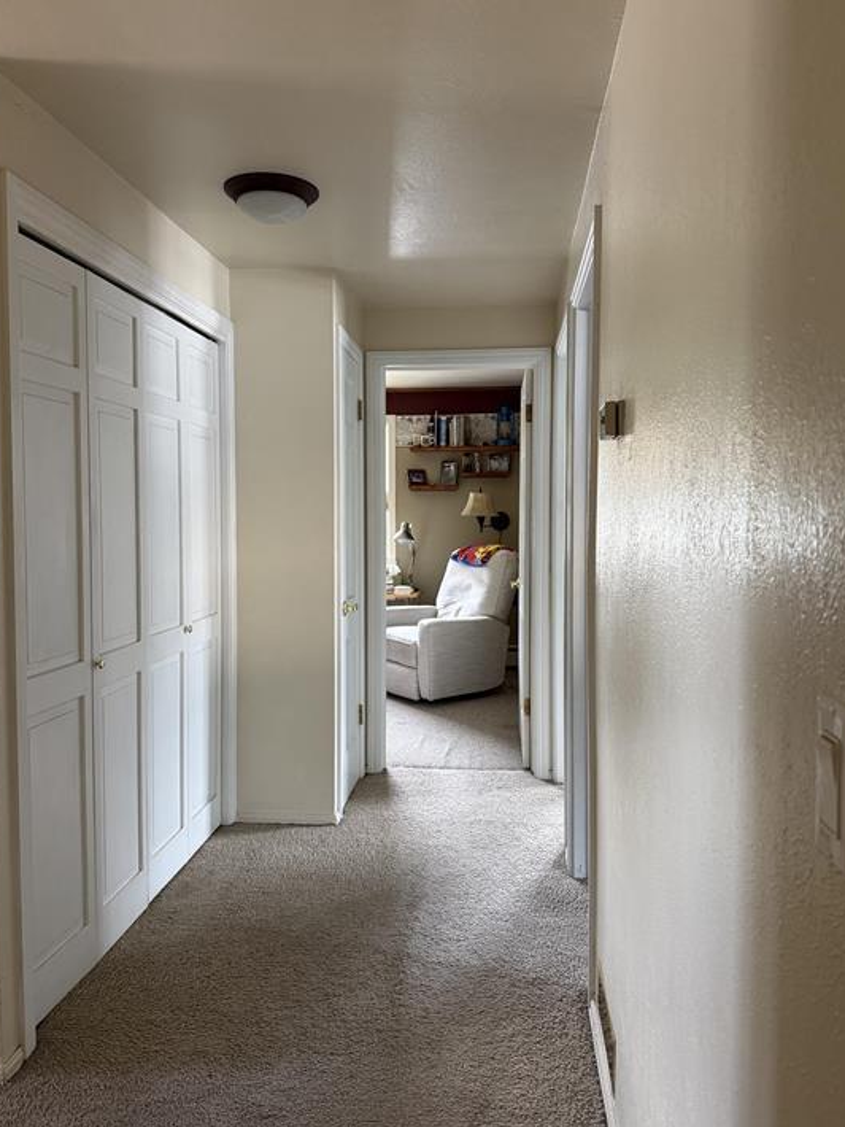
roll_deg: +0.1
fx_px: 846
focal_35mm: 26
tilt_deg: -2.5
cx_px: 434
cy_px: 547
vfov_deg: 67.3
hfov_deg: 53.1
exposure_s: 1/60
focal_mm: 6.76
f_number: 1.78
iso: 250
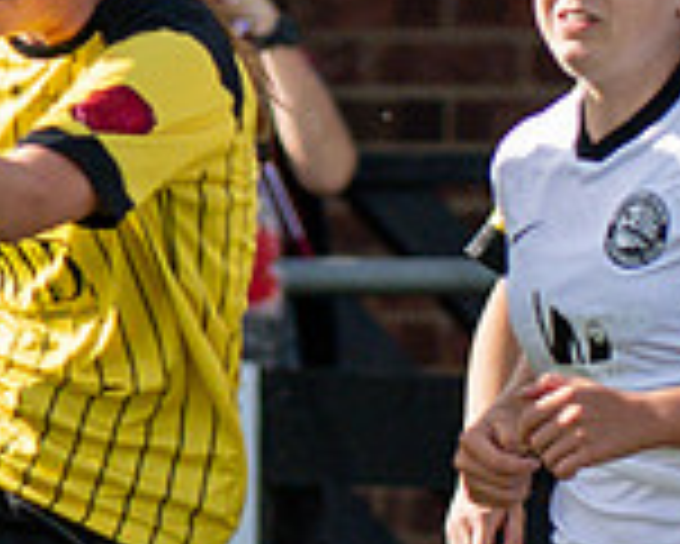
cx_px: -651
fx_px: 66195
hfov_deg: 0.6
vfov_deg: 0.5
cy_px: 660
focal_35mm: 3287
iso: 200
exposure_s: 1/2000
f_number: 4
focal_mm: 300
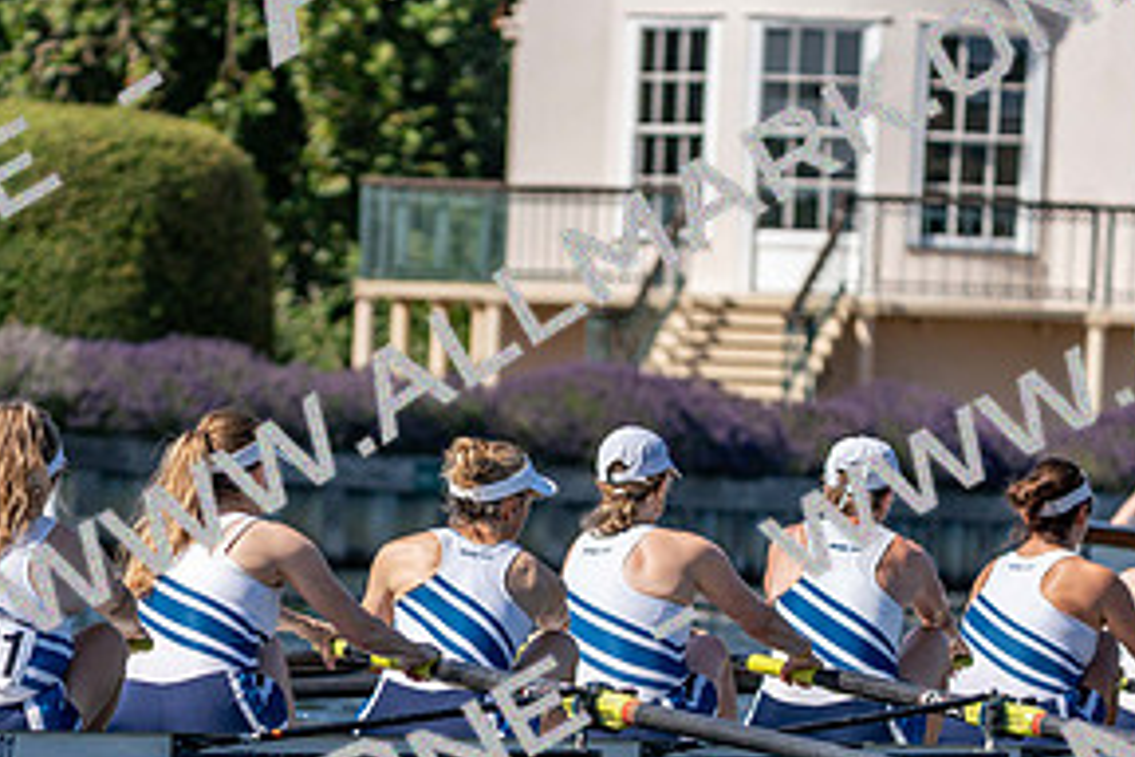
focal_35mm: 439
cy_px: 645
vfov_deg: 3.1
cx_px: 473
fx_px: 13840
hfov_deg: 4.7
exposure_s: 1/1600
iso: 200
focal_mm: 218
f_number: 5.6
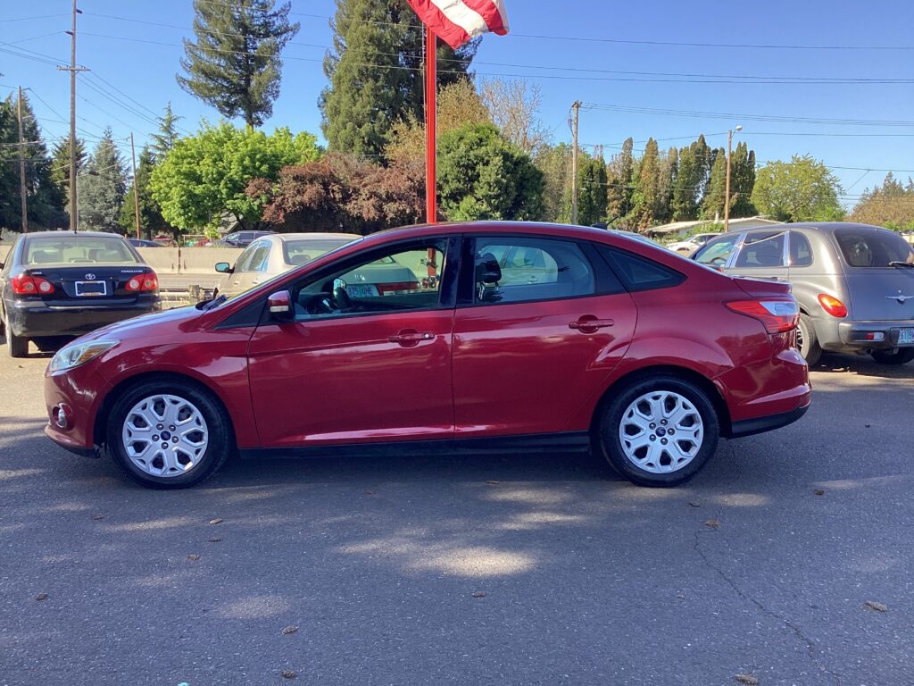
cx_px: 457
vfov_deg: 45.4
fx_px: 819
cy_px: 343
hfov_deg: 58.4
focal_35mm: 31
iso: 25
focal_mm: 3.3
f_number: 2.4
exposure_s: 1/201
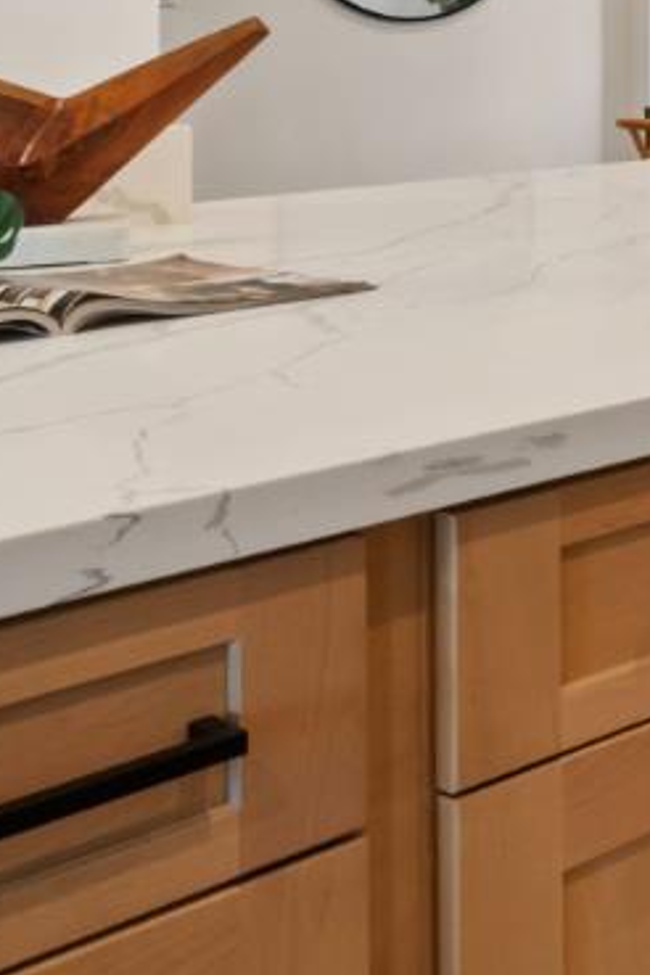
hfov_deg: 16.0
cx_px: 1329
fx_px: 1760
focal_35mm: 65
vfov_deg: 28.8
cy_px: -18
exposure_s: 1/2
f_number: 16
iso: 400
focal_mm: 16
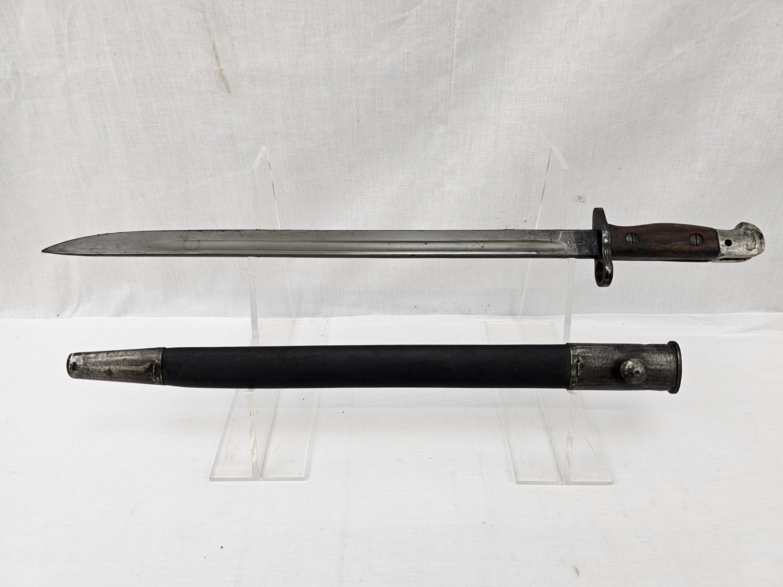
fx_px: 520
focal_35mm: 23
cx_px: 392
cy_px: 294
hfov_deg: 73.9
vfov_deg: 58.9
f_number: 1.7
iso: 32
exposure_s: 1/100
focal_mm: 6.3
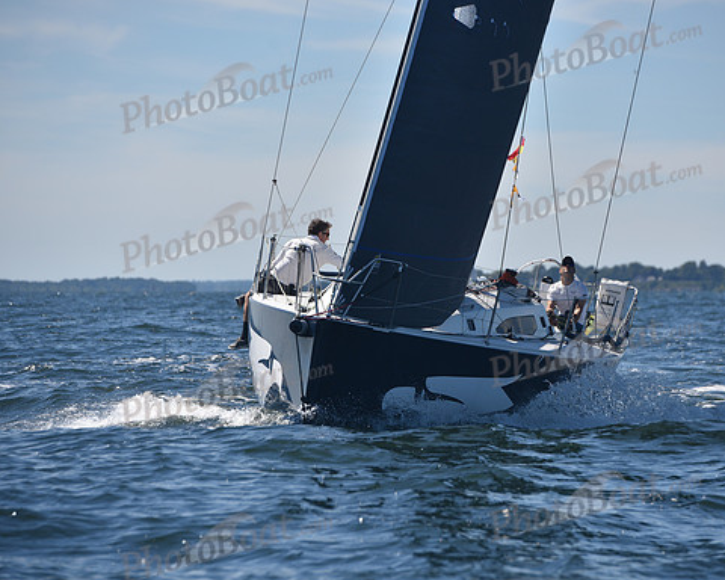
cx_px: 412
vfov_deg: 6.8
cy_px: 291
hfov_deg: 8.5
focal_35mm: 227
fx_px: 4871
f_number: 5.6
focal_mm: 200
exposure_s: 1/800
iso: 200
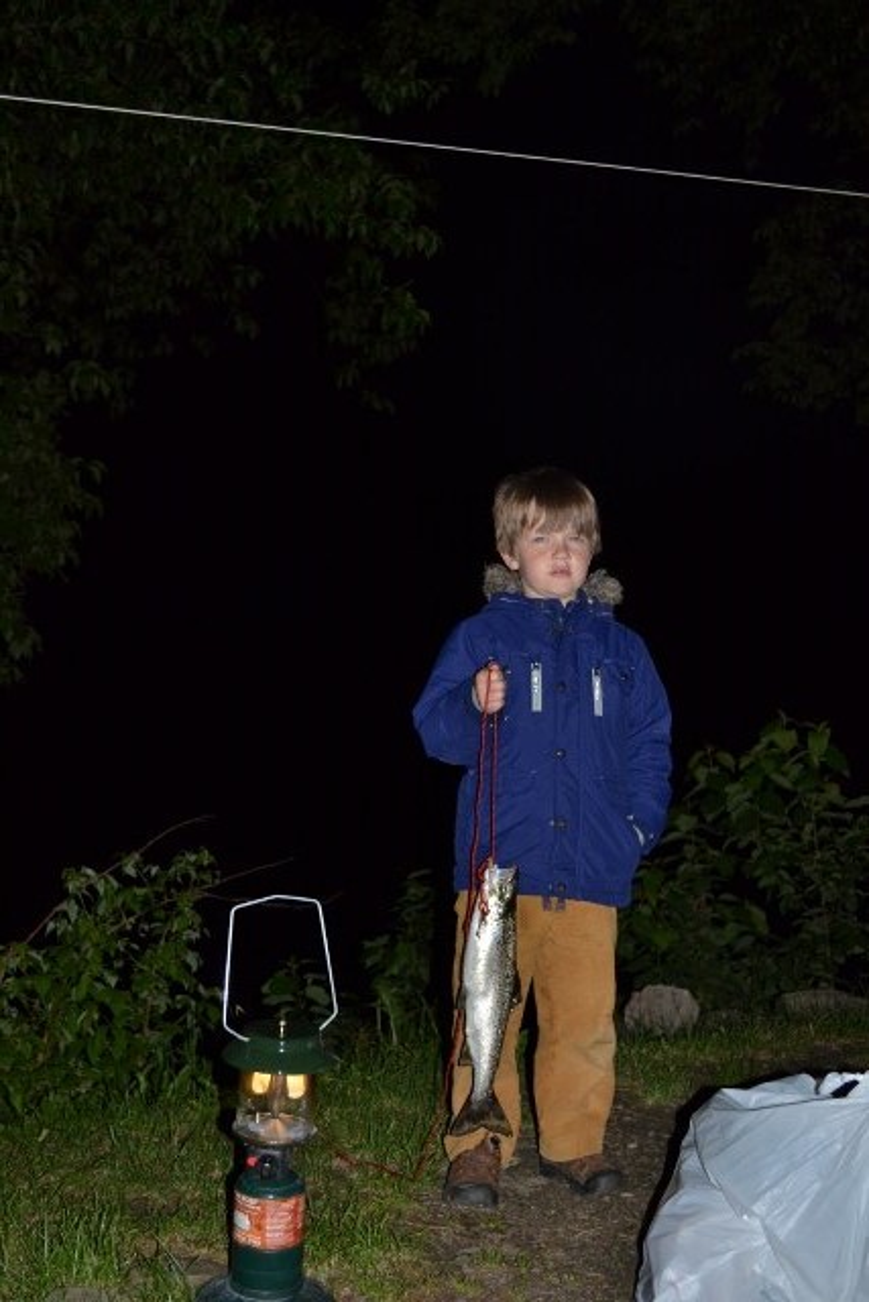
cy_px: 651
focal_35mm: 51
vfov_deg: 38.9
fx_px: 1845
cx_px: 434
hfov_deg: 26.5
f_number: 5
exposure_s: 1/60
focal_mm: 34
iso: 400
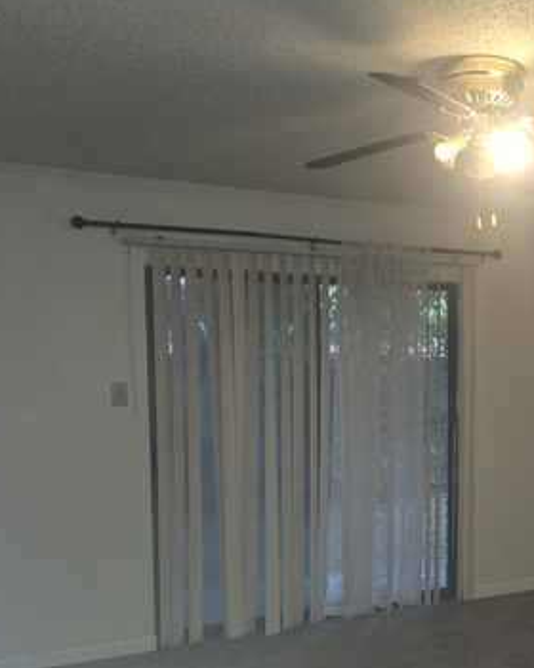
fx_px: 810
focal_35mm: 41
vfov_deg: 44.2
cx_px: 494
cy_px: 437
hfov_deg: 34.2
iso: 125
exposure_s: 1/24
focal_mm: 5.4
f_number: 1.8
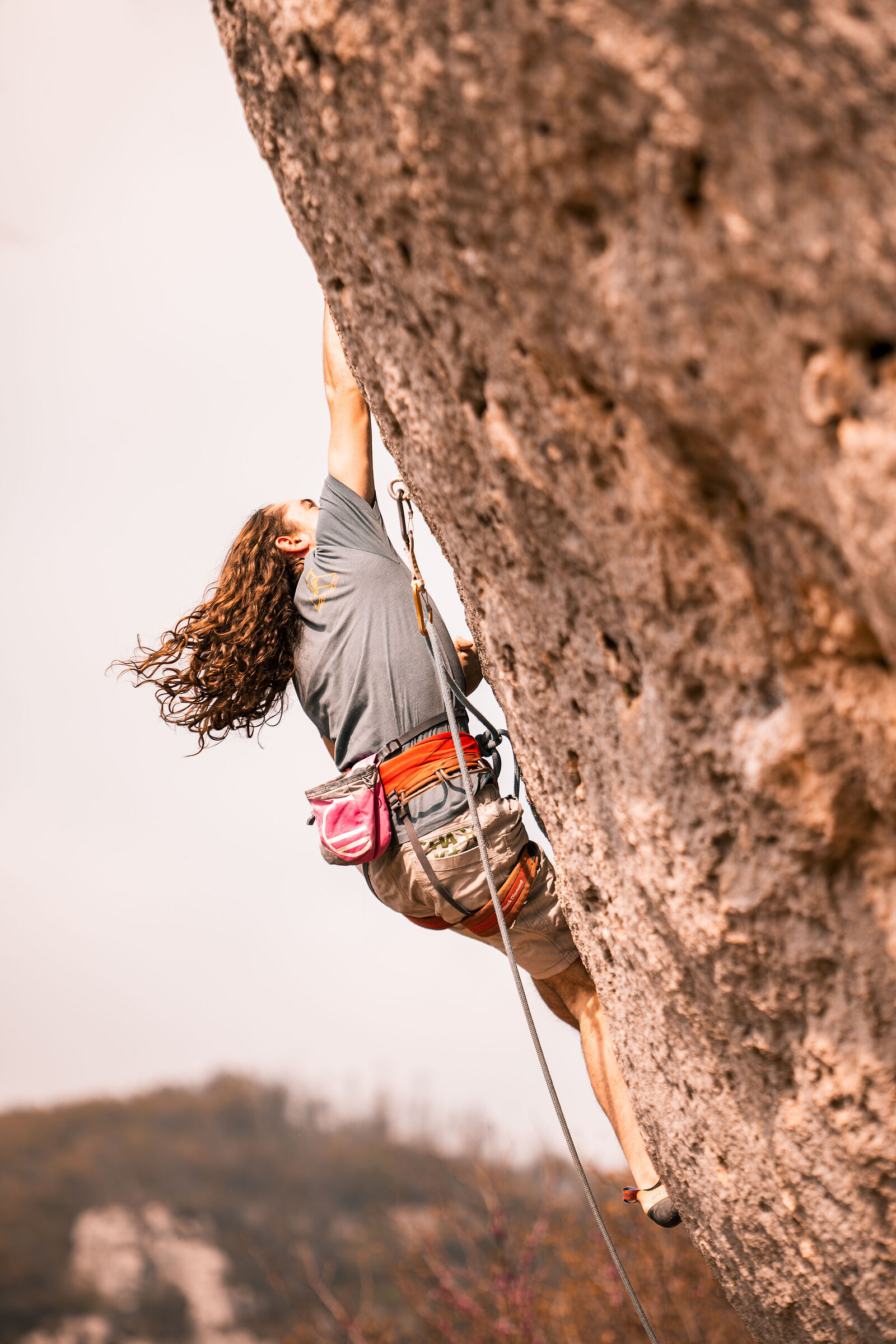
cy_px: 672
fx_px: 5002
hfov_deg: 10.2
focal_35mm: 134
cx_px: 448
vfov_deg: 15.3
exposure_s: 1/640
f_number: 2.8
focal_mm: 134
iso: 100
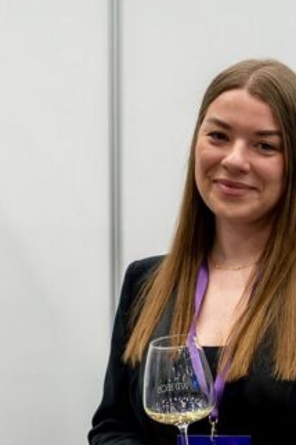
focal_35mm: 85
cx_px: 355
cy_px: 364
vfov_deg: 23.5
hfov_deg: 15.5
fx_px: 1048
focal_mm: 33
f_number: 2.8
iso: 1000
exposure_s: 1/160
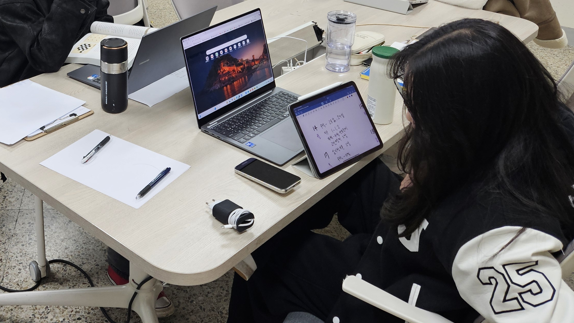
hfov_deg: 43.8
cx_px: 134
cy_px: -2
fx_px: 685
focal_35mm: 45
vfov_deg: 25.2
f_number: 1.8
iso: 125
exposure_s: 1/120
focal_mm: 5.4
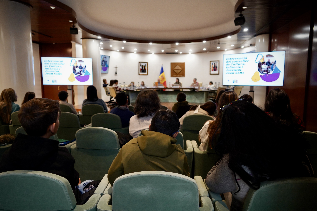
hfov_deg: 73.7
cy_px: 106
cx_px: 158
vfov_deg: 53.1
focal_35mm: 24
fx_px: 211
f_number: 3.5
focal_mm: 24
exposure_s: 1/160
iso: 2000
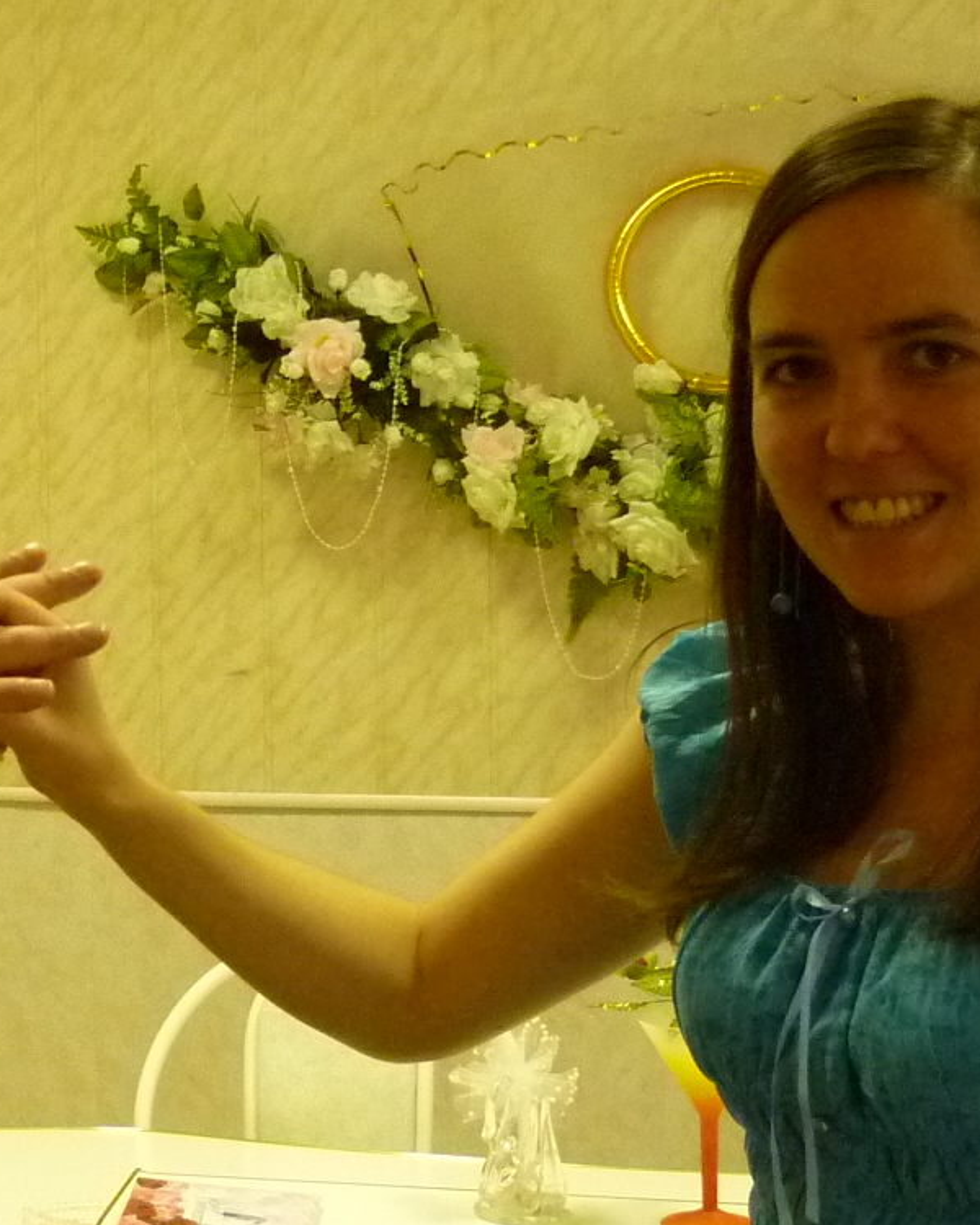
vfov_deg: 21.7
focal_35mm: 88
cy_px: 444
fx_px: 3190
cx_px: 28
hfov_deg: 17.1
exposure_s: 1/60
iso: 500
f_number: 2.8
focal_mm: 5.5
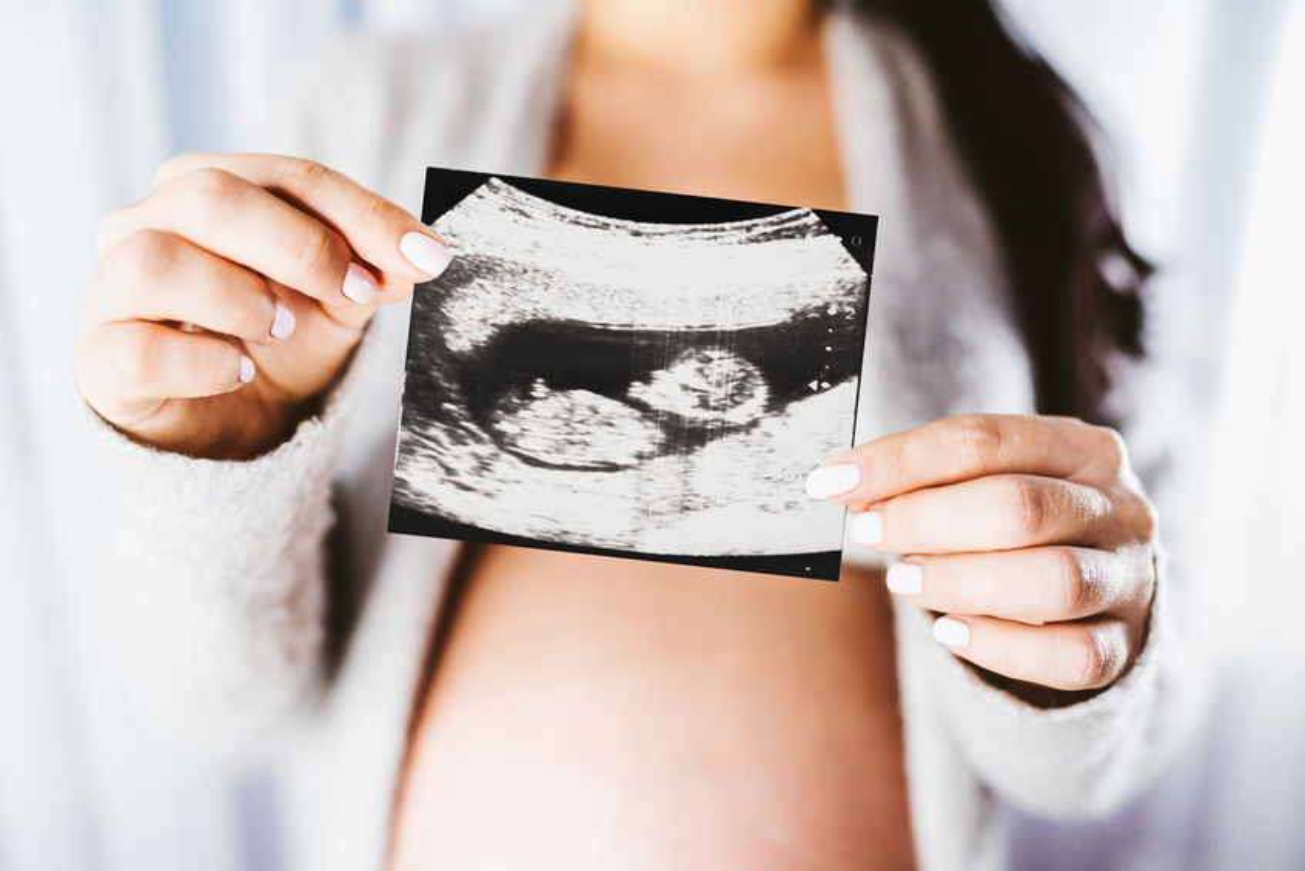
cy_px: 436
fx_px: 1269
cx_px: 652
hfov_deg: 54.4
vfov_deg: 37.9
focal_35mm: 35
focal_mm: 35
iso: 400
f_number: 2
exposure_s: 1/100
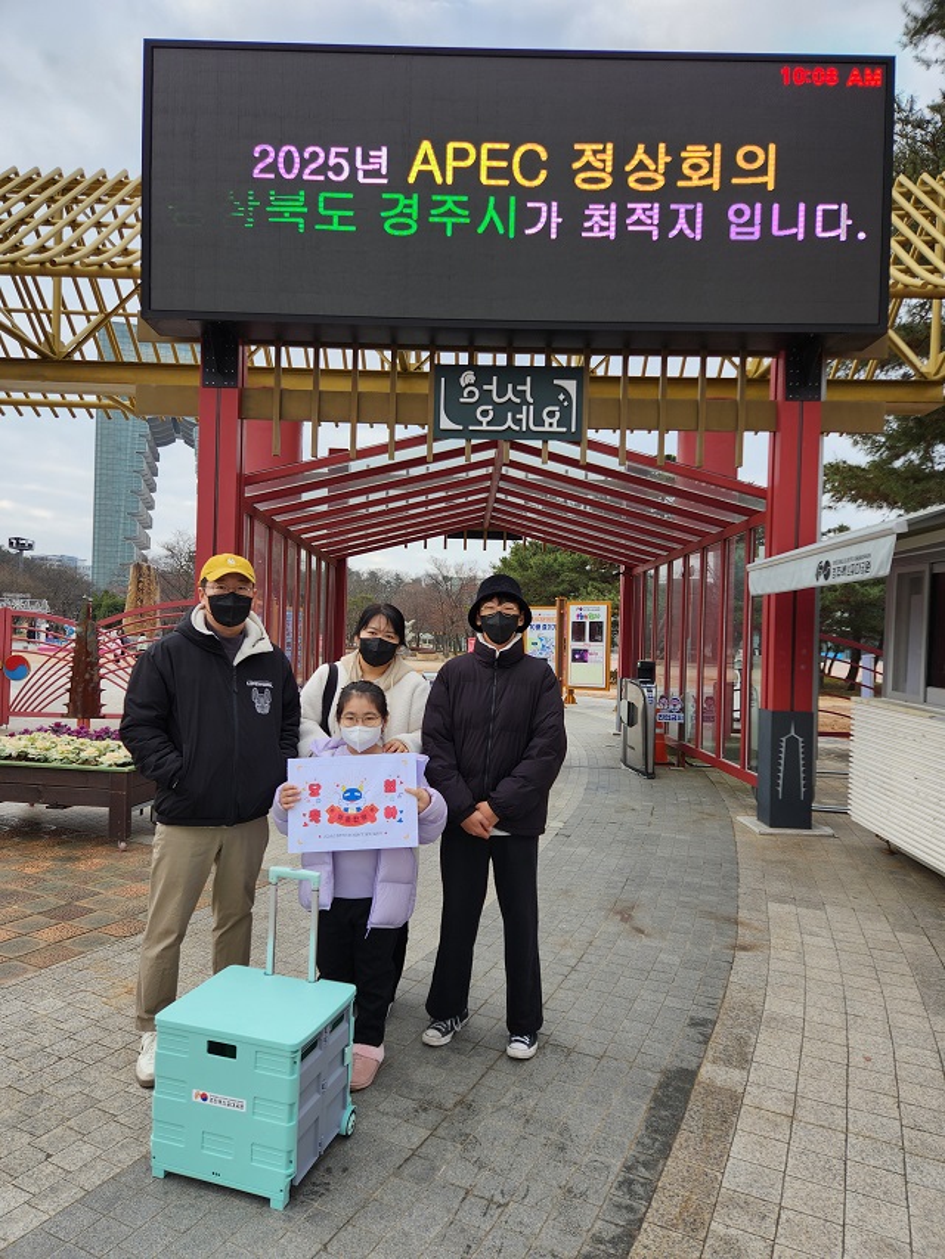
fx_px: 837
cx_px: 472
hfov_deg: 58.9
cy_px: 630
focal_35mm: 23
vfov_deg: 73.9
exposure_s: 1/387
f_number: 1.8
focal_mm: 5.4
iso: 20
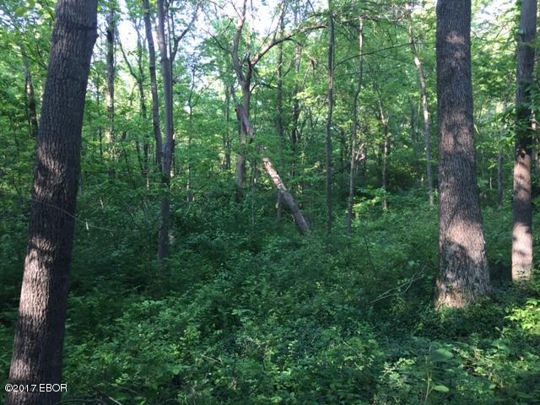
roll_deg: +1.2
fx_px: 452
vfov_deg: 48.2
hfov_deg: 61.7
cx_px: 270
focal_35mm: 29
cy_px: 202
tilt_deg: -1.8
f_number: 2.2
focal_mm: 4.15
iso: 32
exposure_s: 1/40
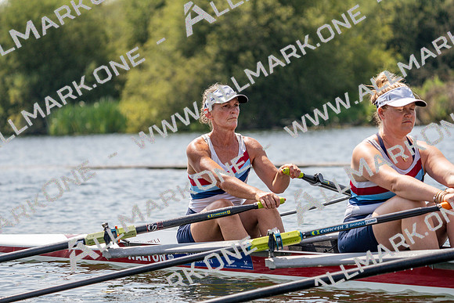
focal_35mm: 200
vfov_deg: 6.9
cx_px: 227
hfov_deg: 10.3
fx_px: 2523
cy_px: 152
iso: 250
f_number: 5.6
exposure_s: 1/1600
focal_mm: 200
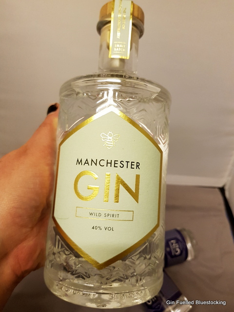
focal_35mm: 26
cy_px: 156
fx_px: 234
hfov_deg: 53.1
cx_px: 117
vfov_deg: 67.3
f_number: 1.7
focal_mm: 4.2
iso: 200
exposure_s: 1/33
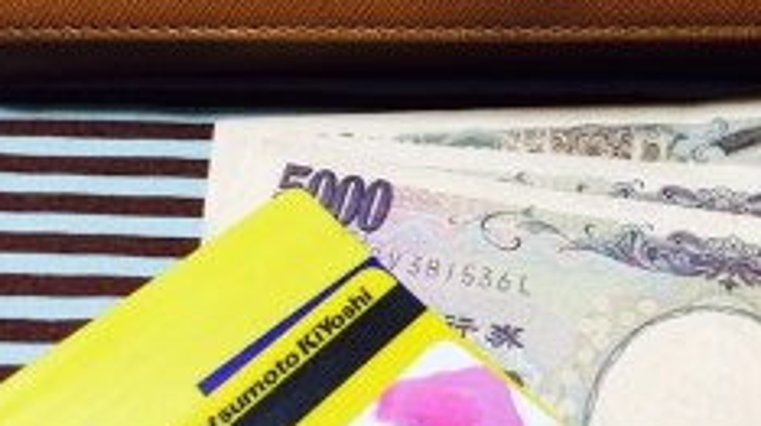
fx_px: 1109
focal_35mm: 55
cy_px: 171
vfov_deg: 21.7
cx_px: 519
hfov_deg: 37.4
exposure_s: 1/30
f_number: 2.2
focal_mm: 4.12
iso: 160
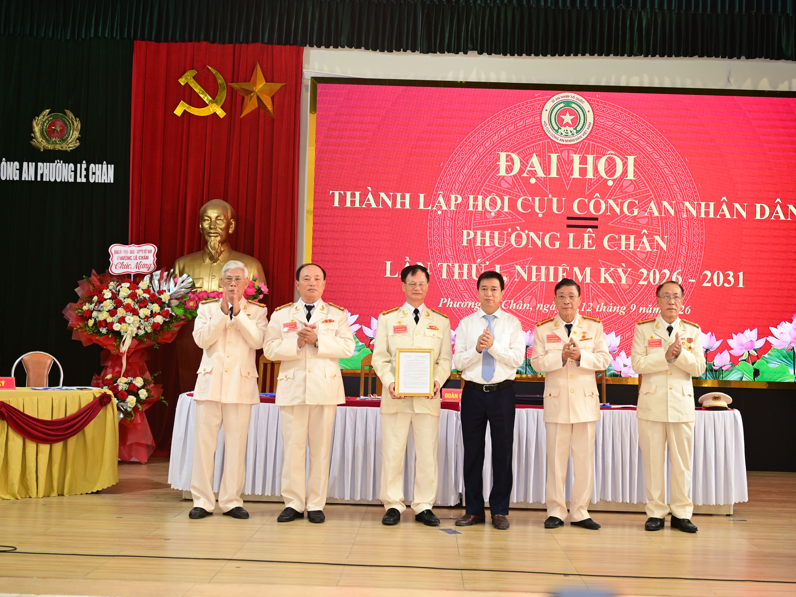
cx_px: 439
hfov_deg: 41.2
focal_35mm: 46
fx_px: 1058
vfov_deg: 31.5
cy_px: 298
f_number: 4
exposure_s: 1/160
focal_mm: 42
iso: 1600
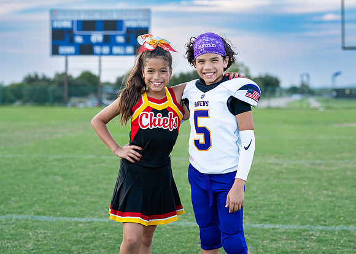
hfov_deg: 32.1
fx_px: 619
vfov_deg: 23.2
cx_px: 188
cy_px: 114
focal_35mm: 61
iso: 160
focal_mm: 50
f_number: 2
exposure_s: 1/400
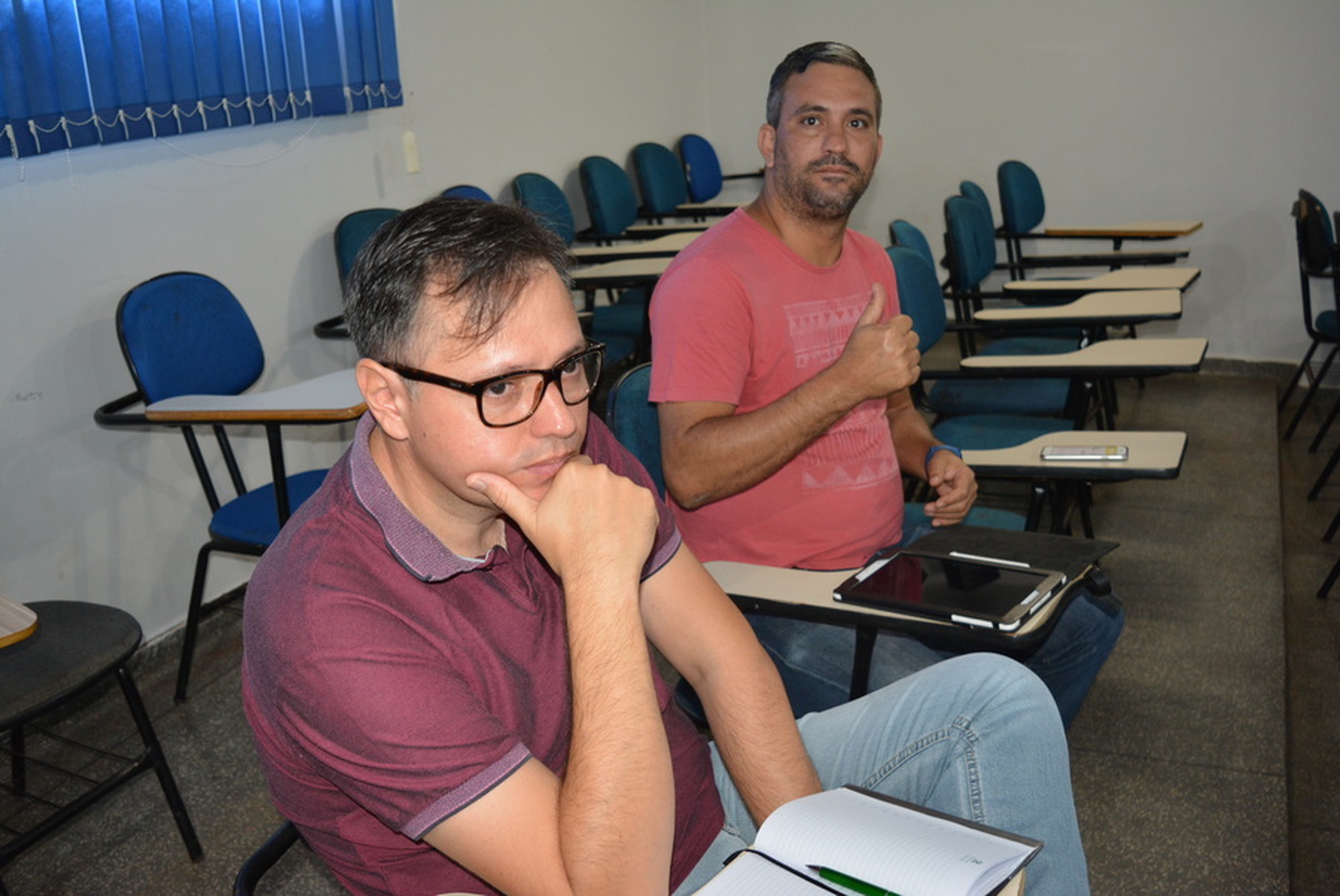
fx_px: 1285
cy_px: 448
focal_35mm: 34
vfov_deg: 38.4
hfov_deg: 55.1
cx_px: 670
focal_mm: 23
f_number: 3.8
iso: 900
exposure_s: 1/60
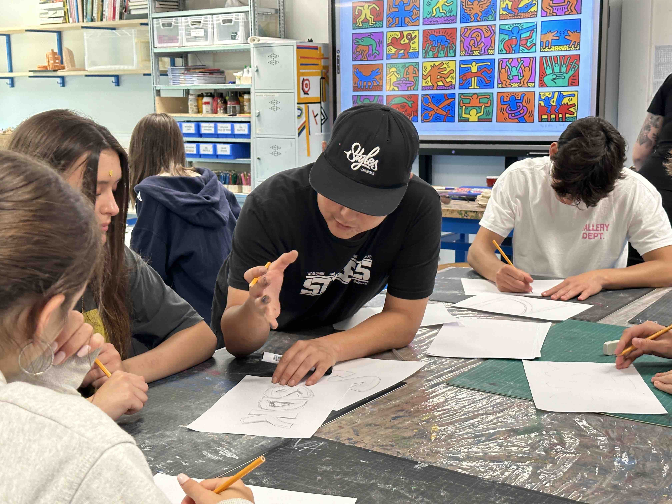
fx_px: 932
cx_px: 336
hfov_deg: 39.7
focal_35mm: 48
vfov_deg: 30.3
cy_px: 252
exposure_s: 1/60
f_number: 1.78
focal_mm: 6.86
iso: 160
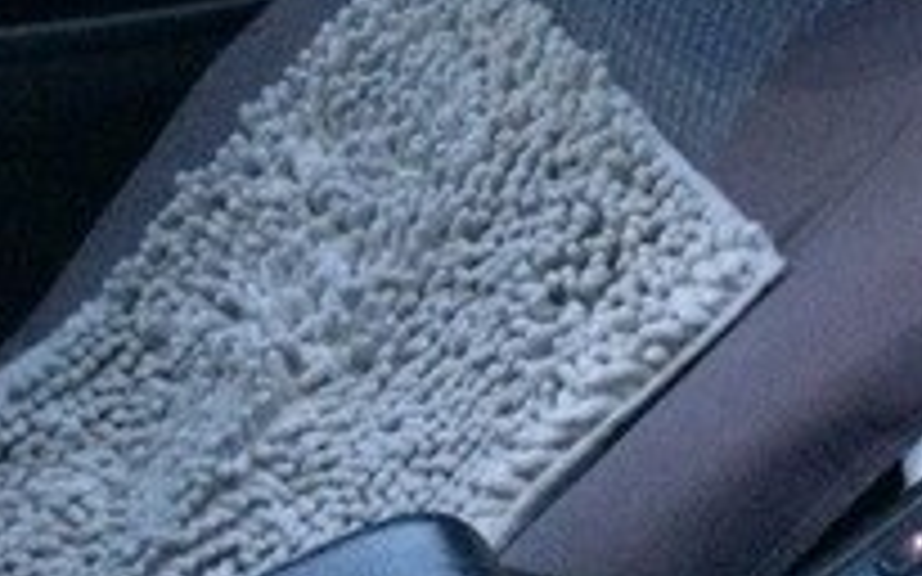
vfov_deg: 12.8
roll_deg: +18.6
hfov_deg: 19.3
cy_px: -169
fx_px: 2487
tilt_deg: -26.7
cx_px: 1228
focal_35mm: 99
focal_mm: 4.15
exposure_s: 1/17
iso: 400
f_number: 2.2
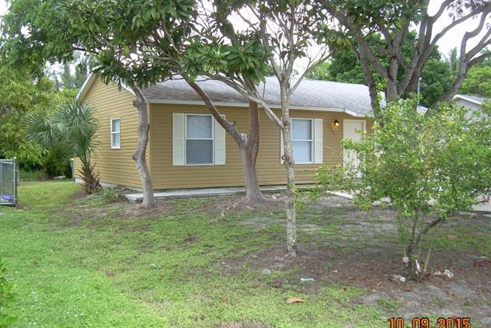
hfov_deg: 48.4
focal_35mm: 40
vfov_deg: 33.4
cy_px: 177
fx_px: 546
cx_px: 243
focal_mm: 6.3
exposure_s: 1/210
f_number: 2.8
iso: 50
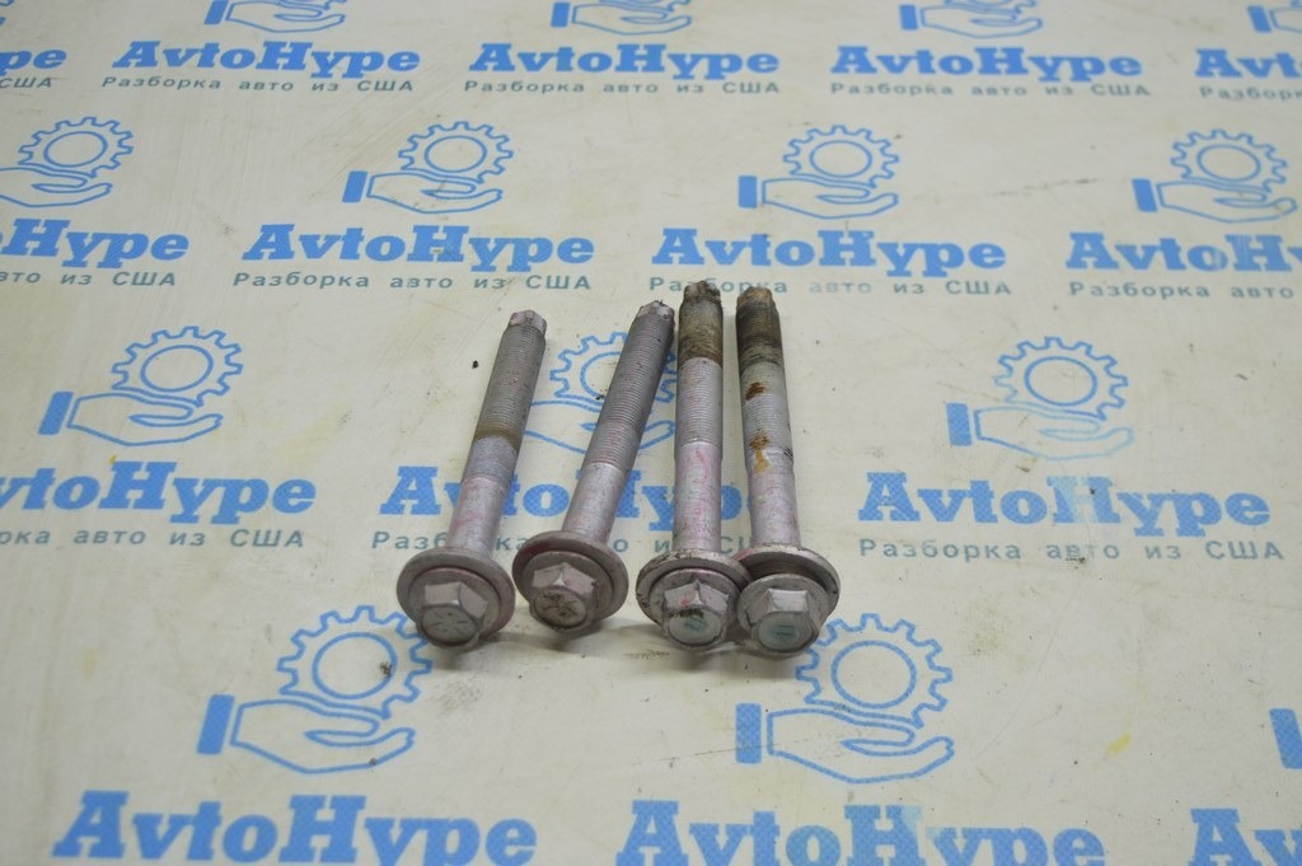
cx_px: 651
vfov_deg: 28.0
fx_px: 1735
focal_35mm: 48
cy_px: 433
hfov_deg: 41.1
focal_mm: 32
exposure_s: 1/50
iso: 400
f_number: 4.5
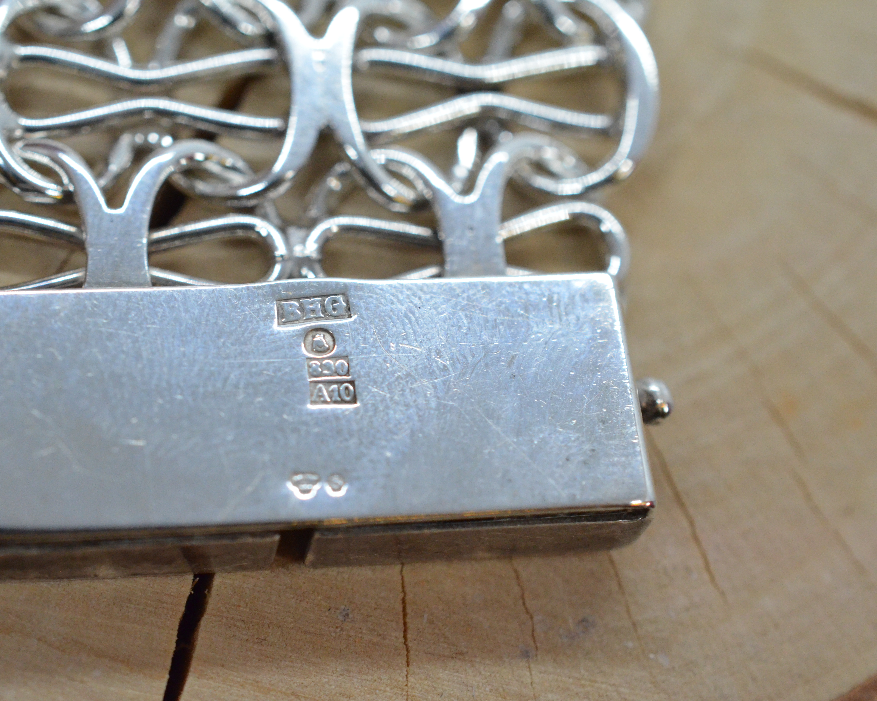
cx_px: 380
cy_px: 350
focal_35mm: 68
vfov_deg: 22.5
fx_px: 1765
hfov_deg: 27.9
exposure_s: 1/1000
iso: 3200
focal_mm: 40
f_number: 6.3
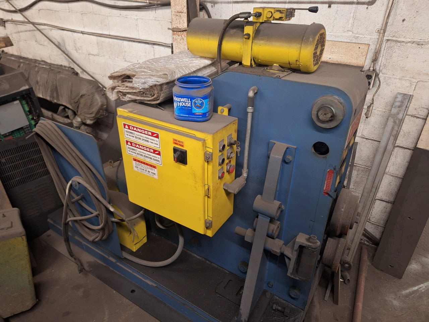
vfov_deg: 58.9
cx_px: 214
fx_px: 285
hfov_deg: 73.9
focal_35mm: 23
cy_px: 161
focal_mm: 5.5
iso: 320
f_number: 1.8
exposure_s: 1/24
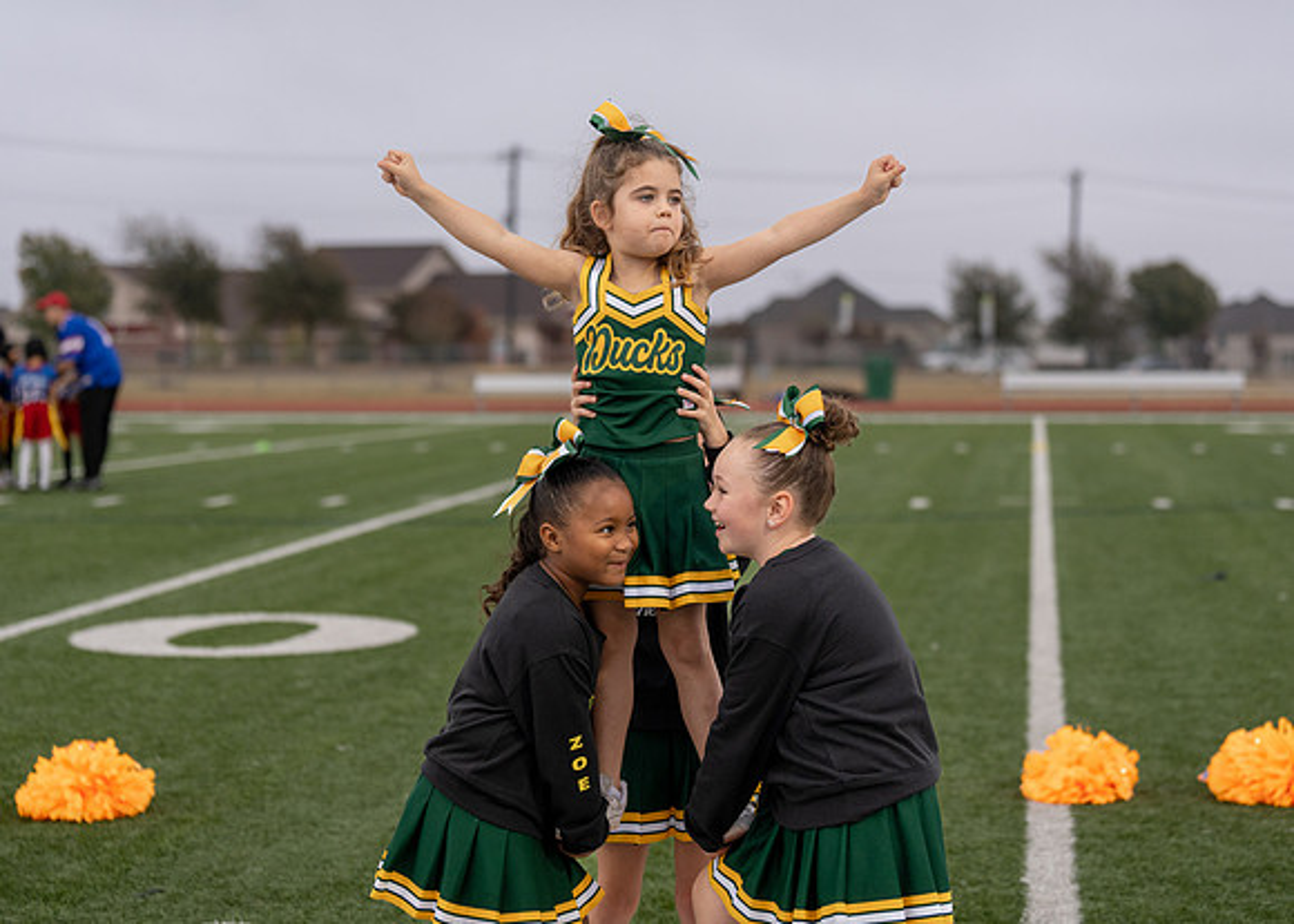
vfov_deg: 17.3
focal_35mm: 83
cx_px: 646
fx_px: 3034
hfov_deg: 24.1
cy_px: 404
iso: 500
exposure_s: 1/800
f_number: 2.8
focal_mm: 70
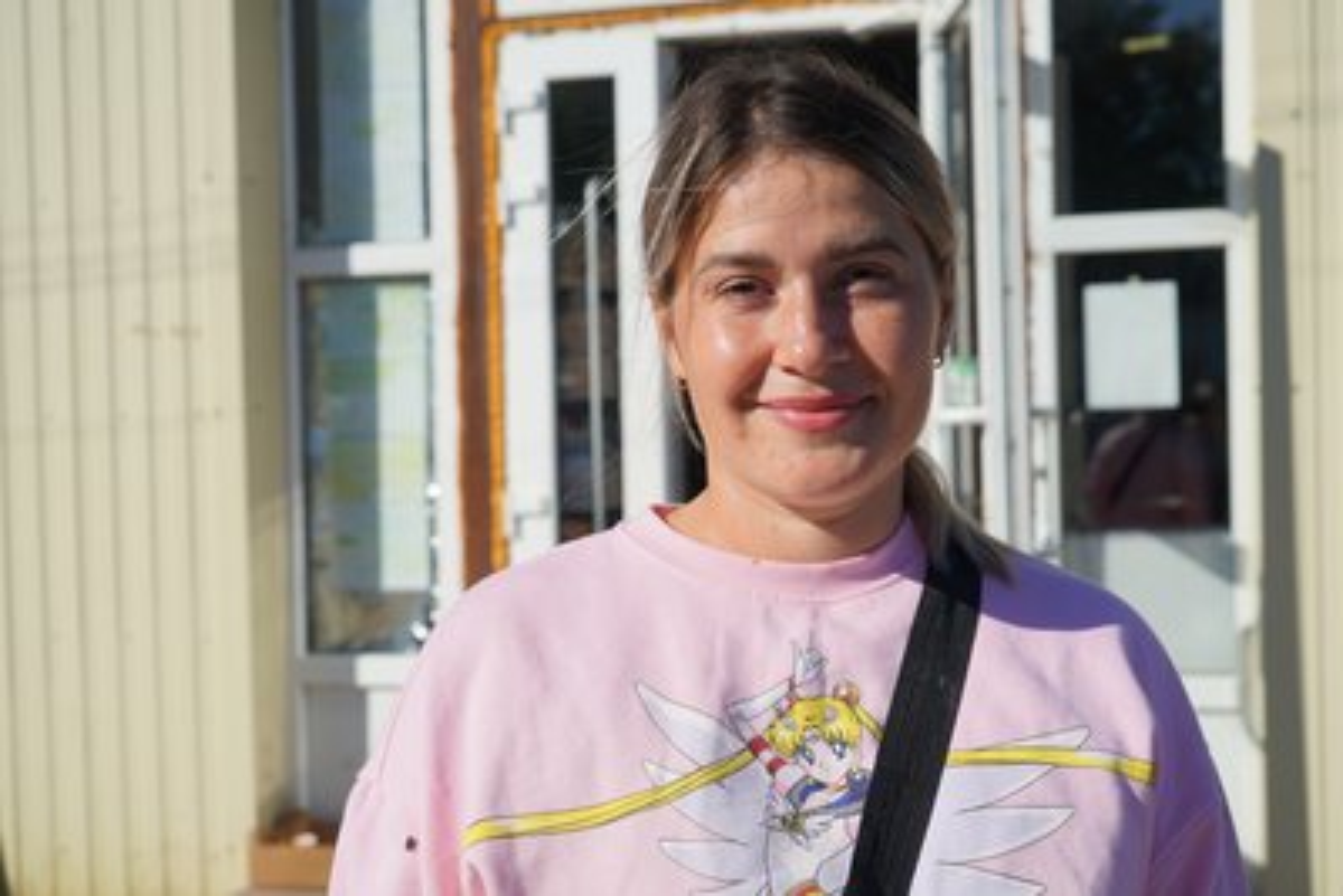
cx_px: 672
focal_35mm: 48
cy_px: 448
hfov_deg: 41.1
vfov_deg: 28.1
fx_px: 1791
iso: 100
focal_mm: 48
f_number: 6.3
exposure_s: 1/1000
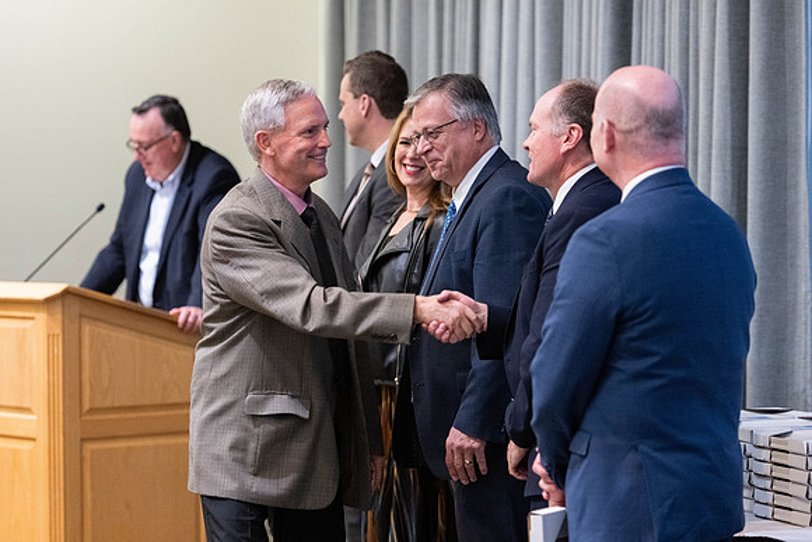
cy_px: 259
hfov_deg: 14.9
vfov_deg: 10.0
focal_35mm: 138
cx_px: 380
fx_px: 3104
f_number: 2.8
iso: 4000
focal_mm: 120
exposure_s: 1/160
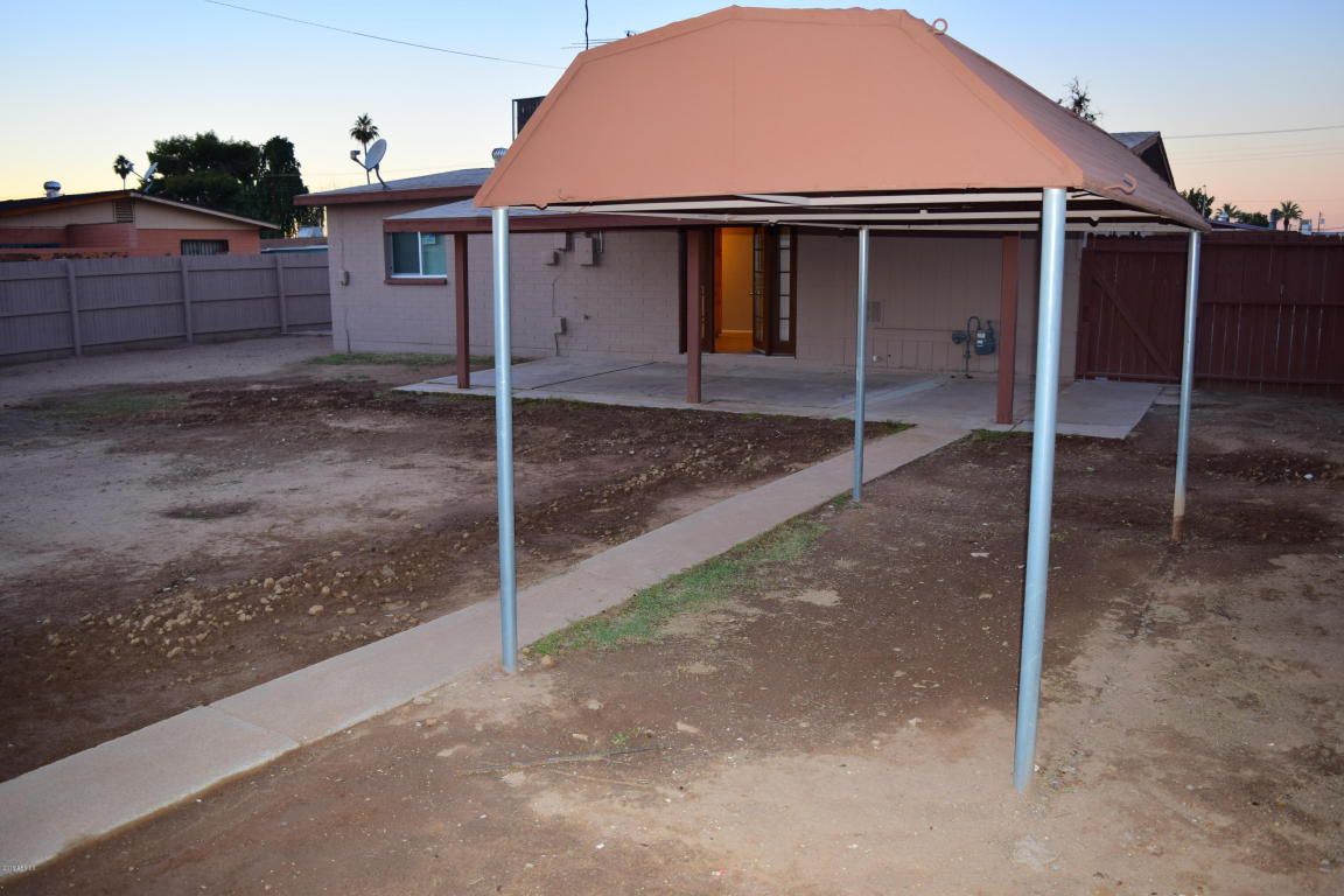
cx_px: 672
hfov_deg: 67.4
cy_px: 448
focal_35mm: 27
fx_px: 1008
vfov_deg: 47.9
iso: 160
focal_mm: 18
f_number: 3.5
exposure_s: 1/60
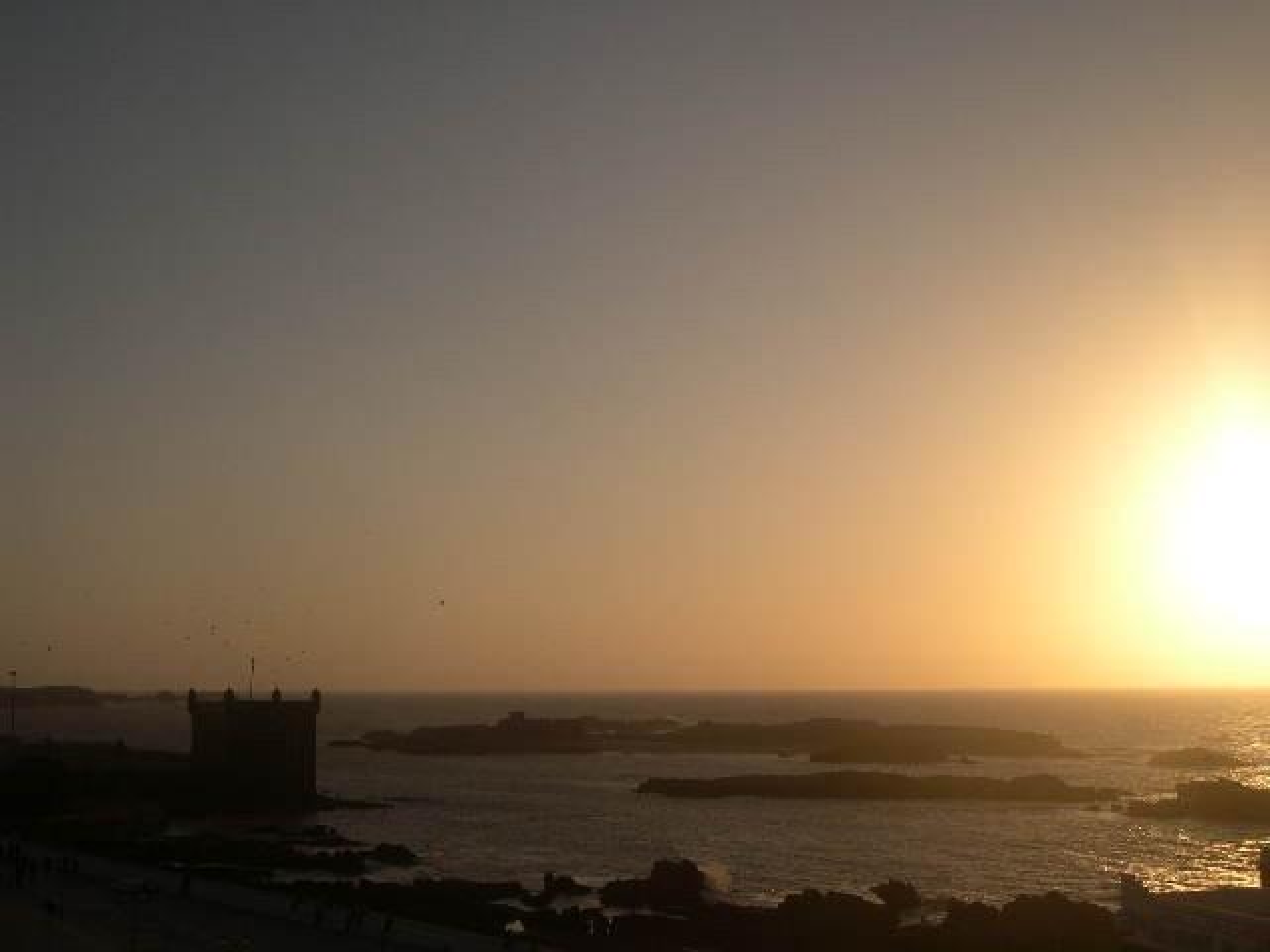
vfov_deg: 30.9
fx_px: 1724
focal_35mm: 47
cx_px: 635
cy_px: 476
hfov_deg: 40.4
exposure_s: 1/486
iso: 100
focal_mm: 10.1
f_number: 8.4
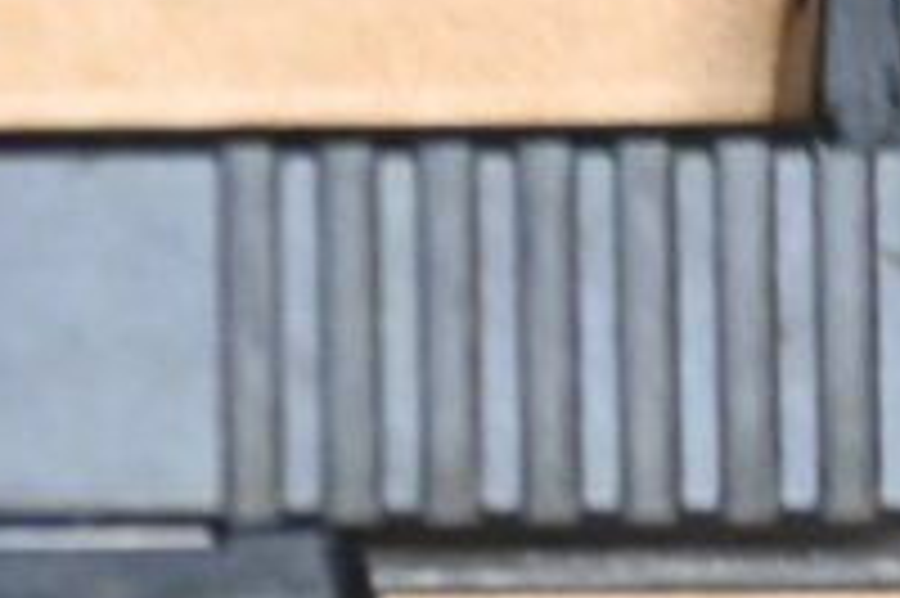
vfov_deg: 3.6
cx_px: -914
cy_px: 1068
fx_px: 9592
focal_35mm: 384
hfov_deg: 5.3
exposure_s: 1/60
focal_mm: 50
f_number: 4.5
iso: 6400
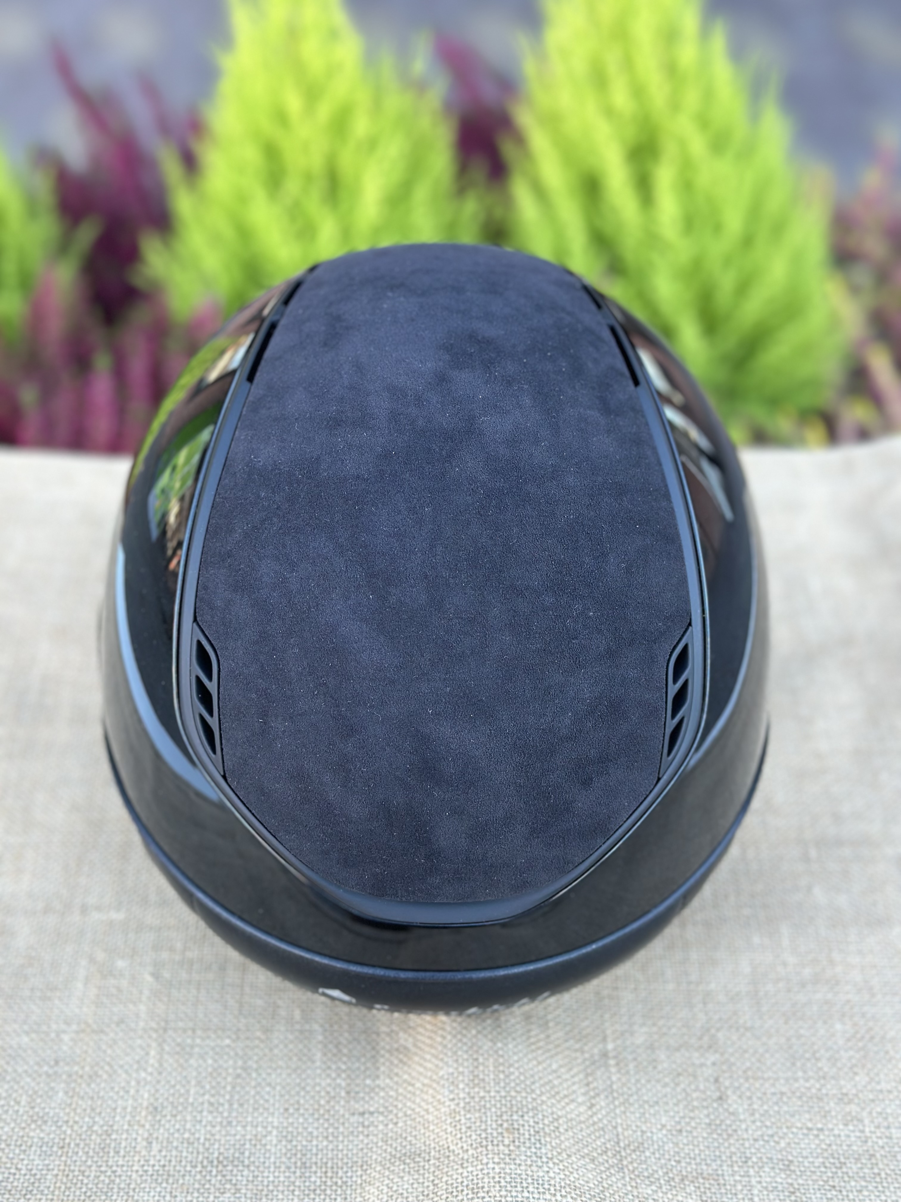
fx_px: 1666
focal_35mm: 48
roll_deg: -0.1
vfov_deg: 39.7
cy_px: 601
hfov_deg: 30.3
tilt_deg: -40.4
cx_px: 450
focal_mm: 6.86
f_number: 1.78
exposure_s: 1/156
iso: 100
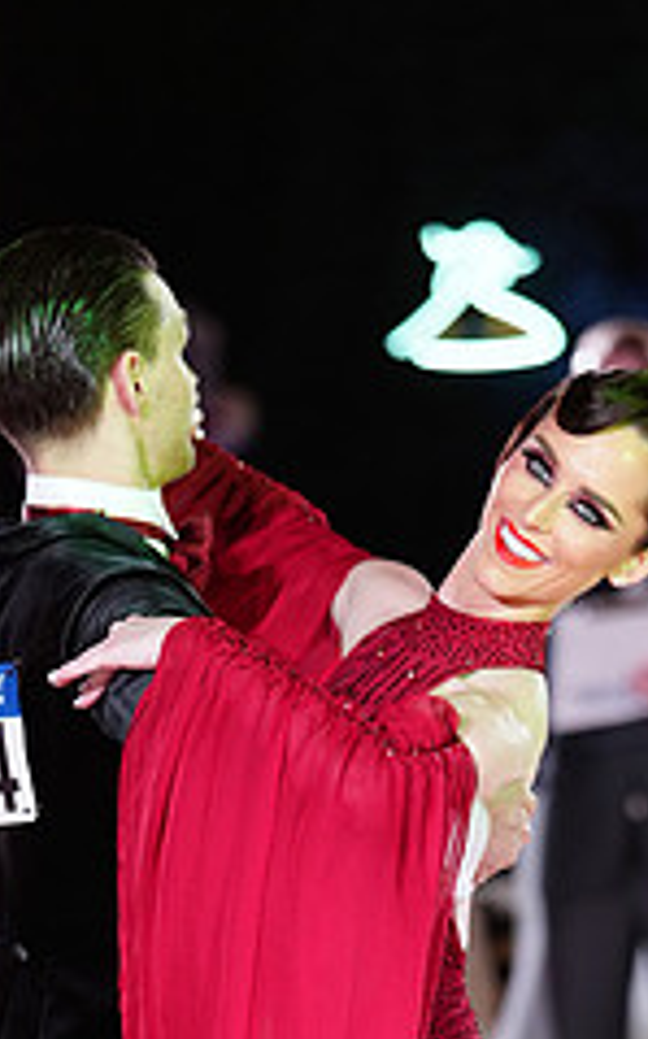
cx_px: 341
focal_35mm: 329
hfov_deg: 4.0
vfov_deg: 6.4
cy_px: 1235
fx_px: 9313
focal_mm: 133
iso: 1600
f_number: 2.8
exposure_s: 1/400
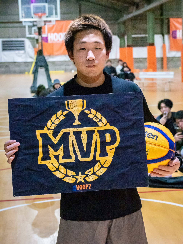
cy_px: 122
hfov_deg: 19.4
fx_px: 536
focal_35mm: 76
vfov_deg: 25.7
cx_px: 92
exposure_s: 1/125
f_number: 4
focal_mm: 38
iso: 6400
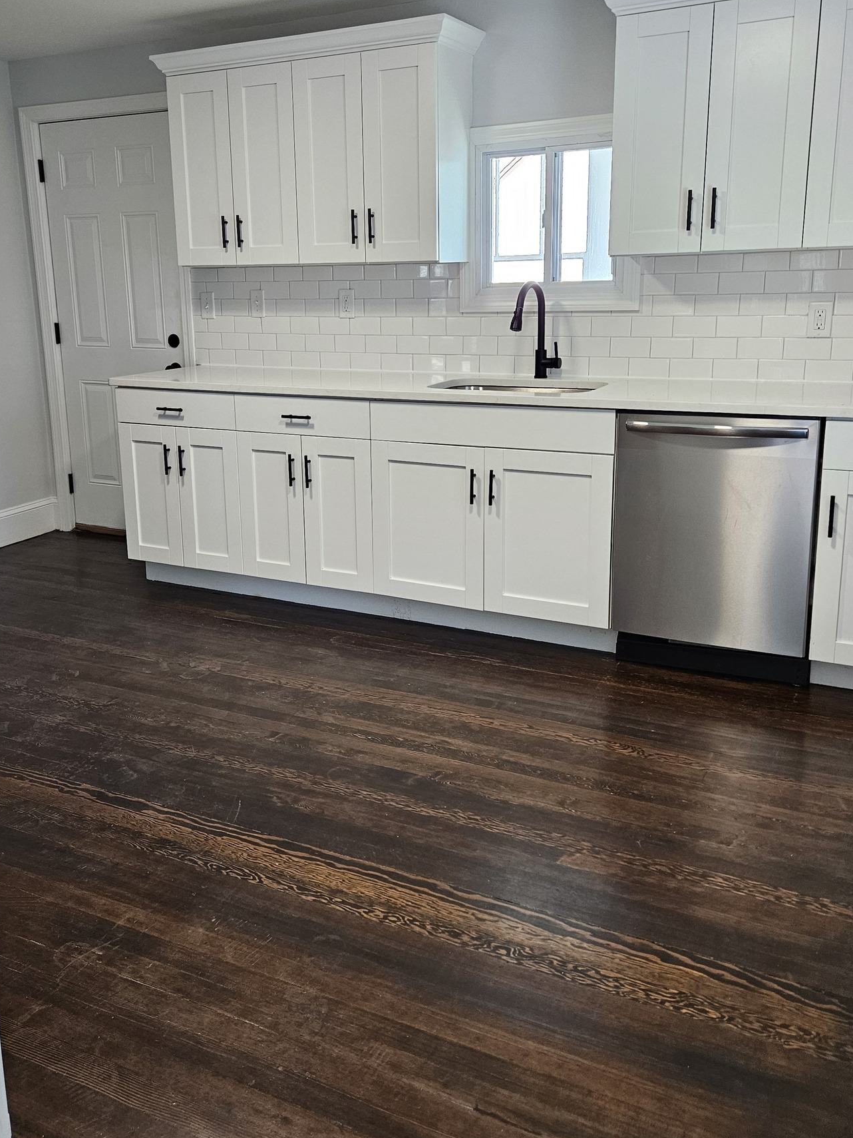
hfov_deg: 45.3
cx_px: 363
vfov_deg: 58.2
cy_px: 503
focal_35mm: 31
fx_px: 1018
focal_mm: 5.4
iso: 160
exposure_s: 1/120
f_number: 1.8
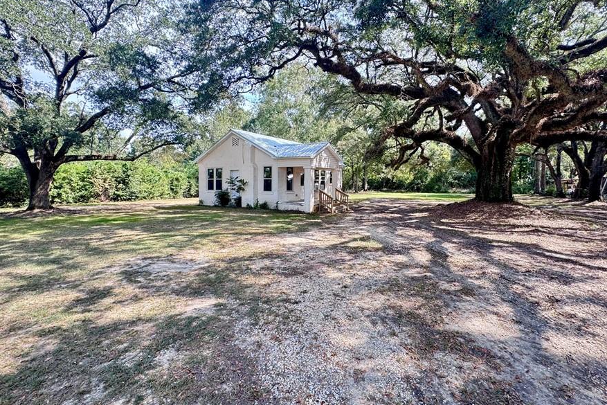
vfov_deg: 70.3
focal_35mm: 17
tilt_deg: -0.5
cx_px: 320
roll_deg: -0.4
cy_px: 183
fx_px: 287
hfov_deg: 93.2
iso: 40
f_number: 2.2
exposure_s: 1/125
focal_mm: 2.22
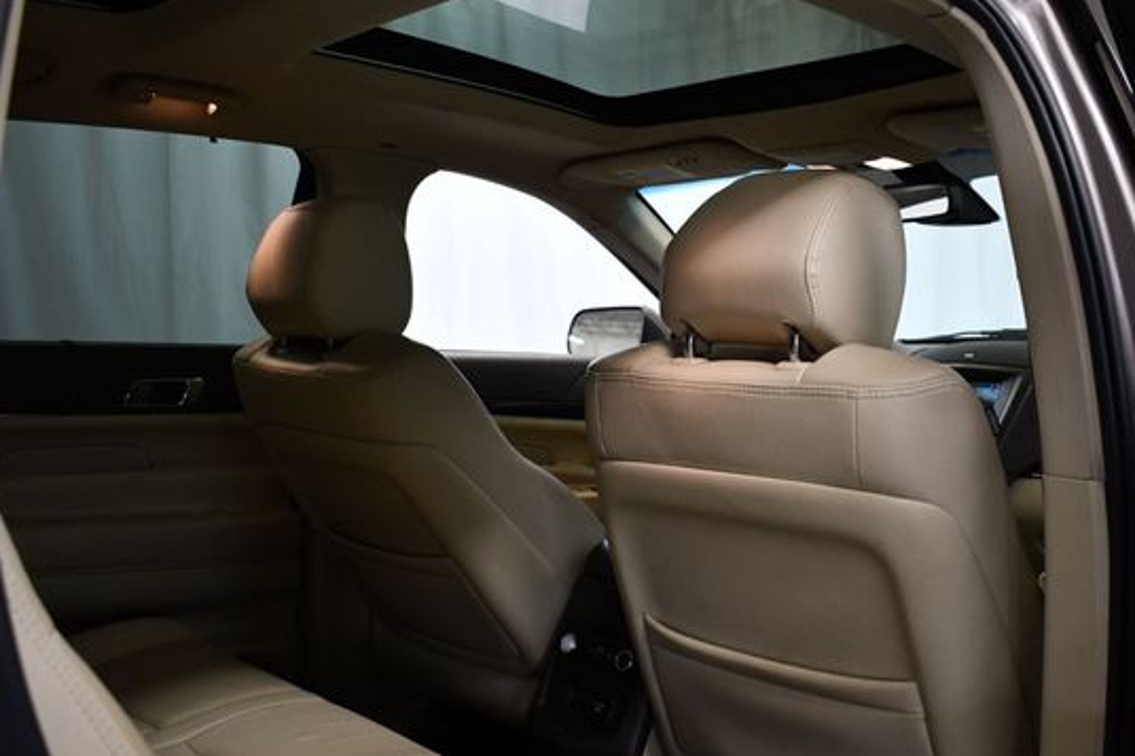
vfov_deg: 35.9
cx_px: 618
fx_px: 1166
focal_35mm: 37
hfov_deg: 51.8
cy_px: 413
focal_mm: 21
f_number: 3.8
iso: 1000
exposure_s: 1/125
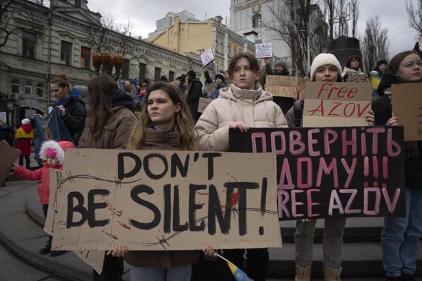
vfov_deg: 53.1
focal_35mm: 24
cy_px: 140
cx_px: 211
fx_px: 281
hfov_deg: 73.8
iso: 200
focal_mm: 24
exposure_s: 1/640
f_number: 4.5
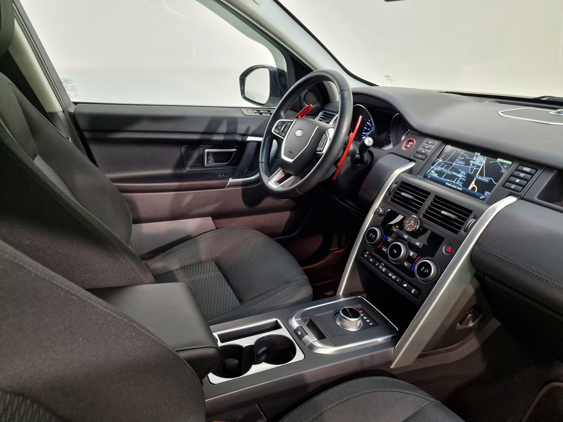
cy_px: 211
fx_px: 374
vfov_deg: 58.9
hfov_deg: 73.9
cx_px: 282
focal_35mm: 23
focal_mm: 6.4
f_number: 1.8
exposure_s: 1/33
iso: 400
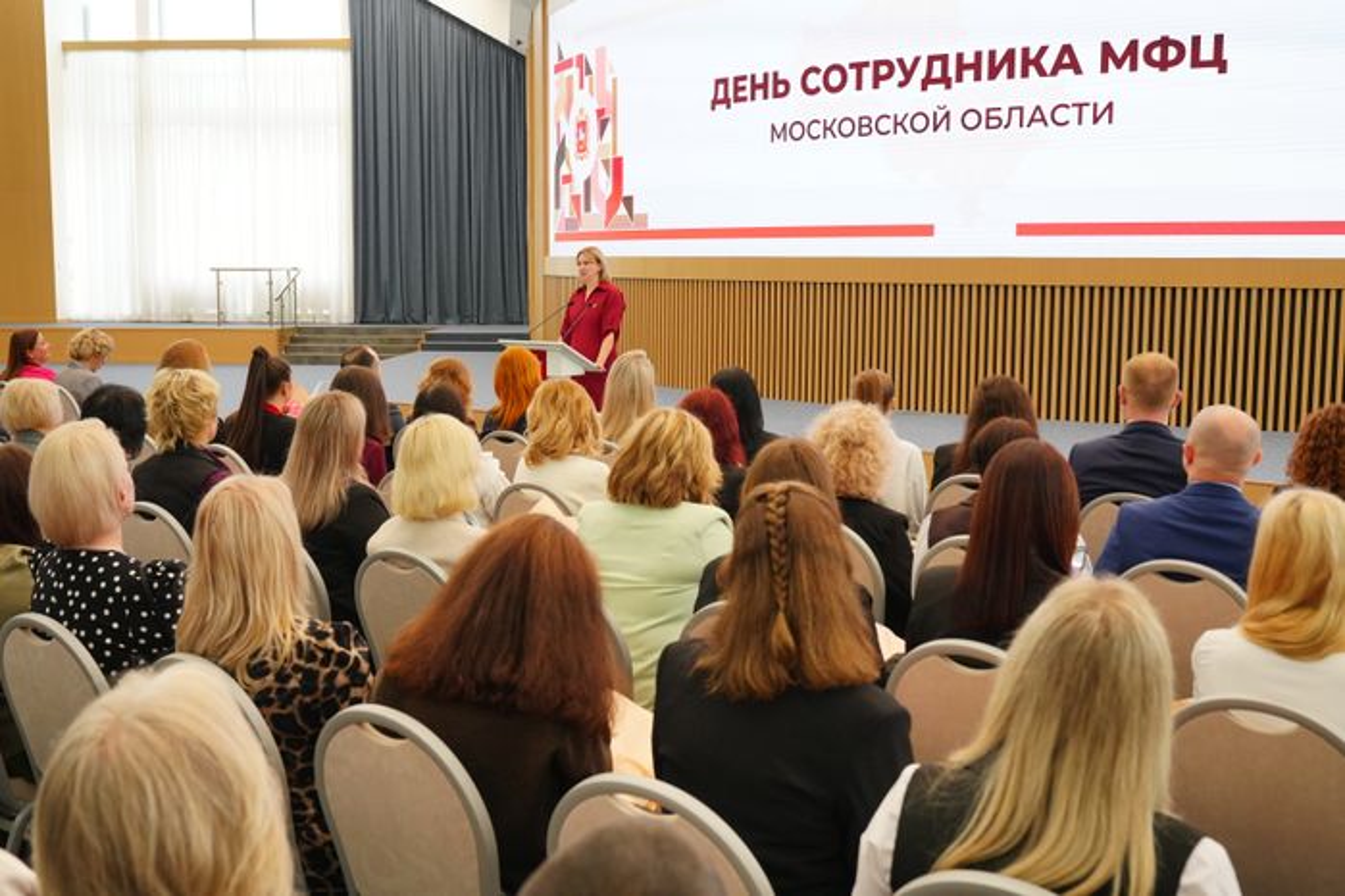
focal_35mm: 39
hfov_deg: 49.6
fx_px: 1457
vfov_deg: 34.2
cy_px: 448
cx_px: 672
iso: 2000
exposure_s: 1/160
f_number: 6.3
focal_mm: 39
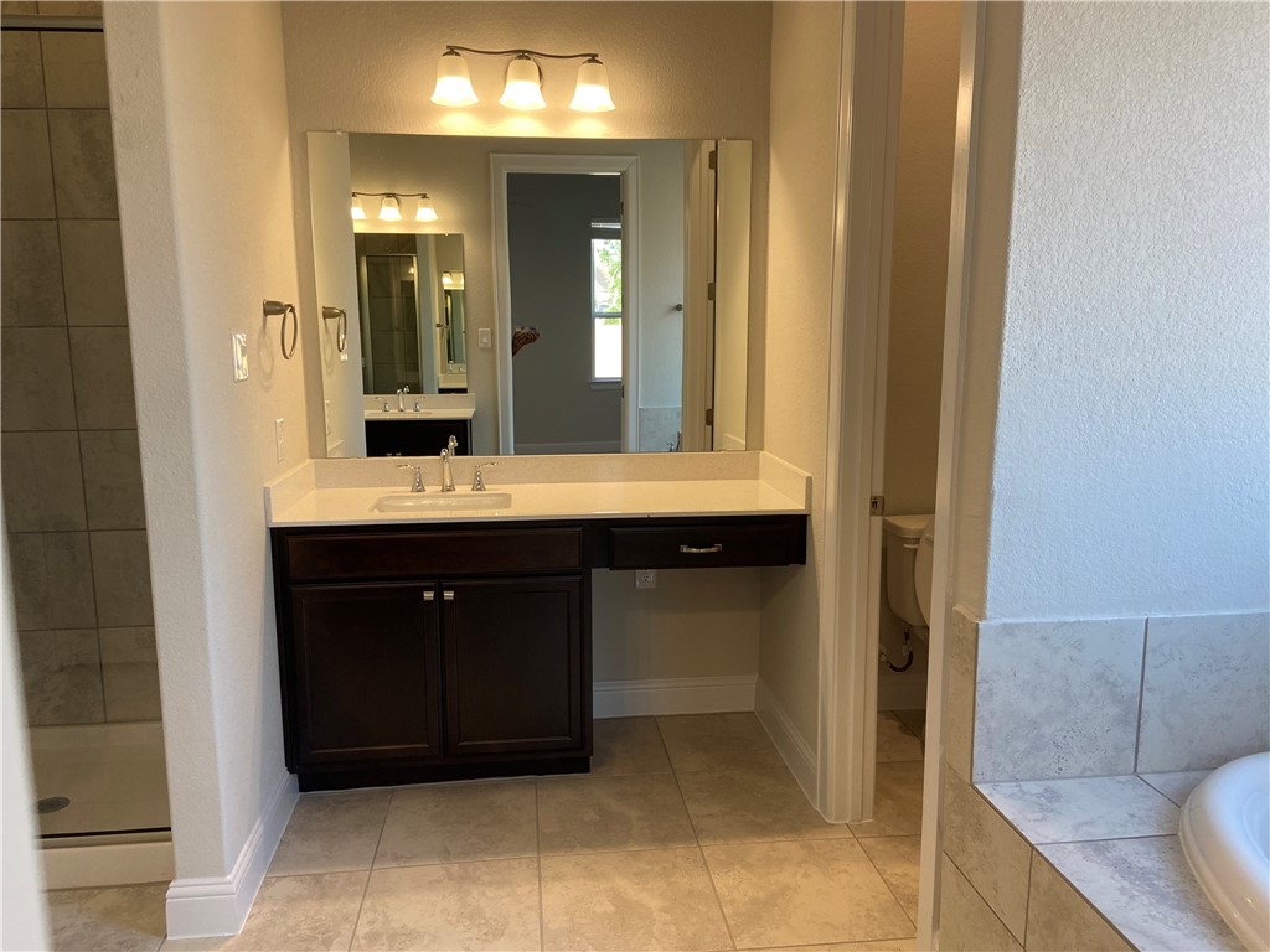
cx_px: 635
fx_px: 954
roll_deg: +0.8
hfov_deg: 67.3
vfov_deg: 53.1
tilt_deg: -9.7
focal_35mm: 26
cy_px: 476
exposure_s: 1/120
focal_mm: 4.25
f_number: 1.8
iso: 125
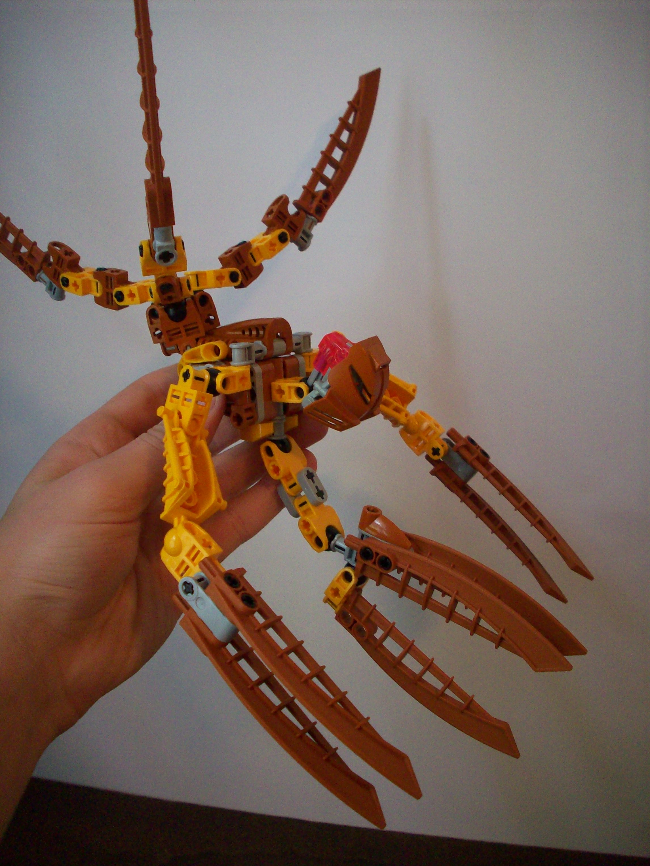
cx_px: 325
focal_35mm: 37
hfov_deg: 38.7
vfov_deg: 50.1
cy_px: 433
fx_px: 926
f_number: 2.8
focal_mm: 6.2
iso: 162
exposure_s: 1/16
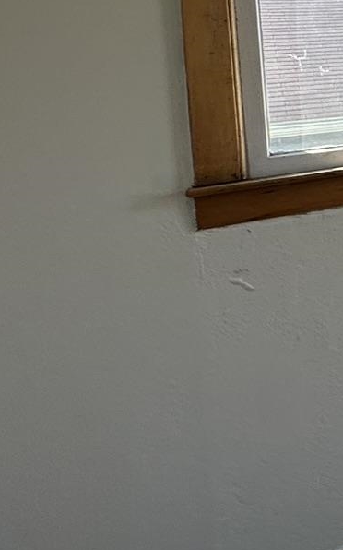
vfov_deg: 37.0
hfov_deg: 13.4
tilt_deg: -1.2
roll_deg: +3.0
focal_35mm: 51
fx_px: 764
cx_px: 912
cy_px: 54
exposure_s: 1/99
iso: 40
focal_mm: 2.22
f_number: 2.2
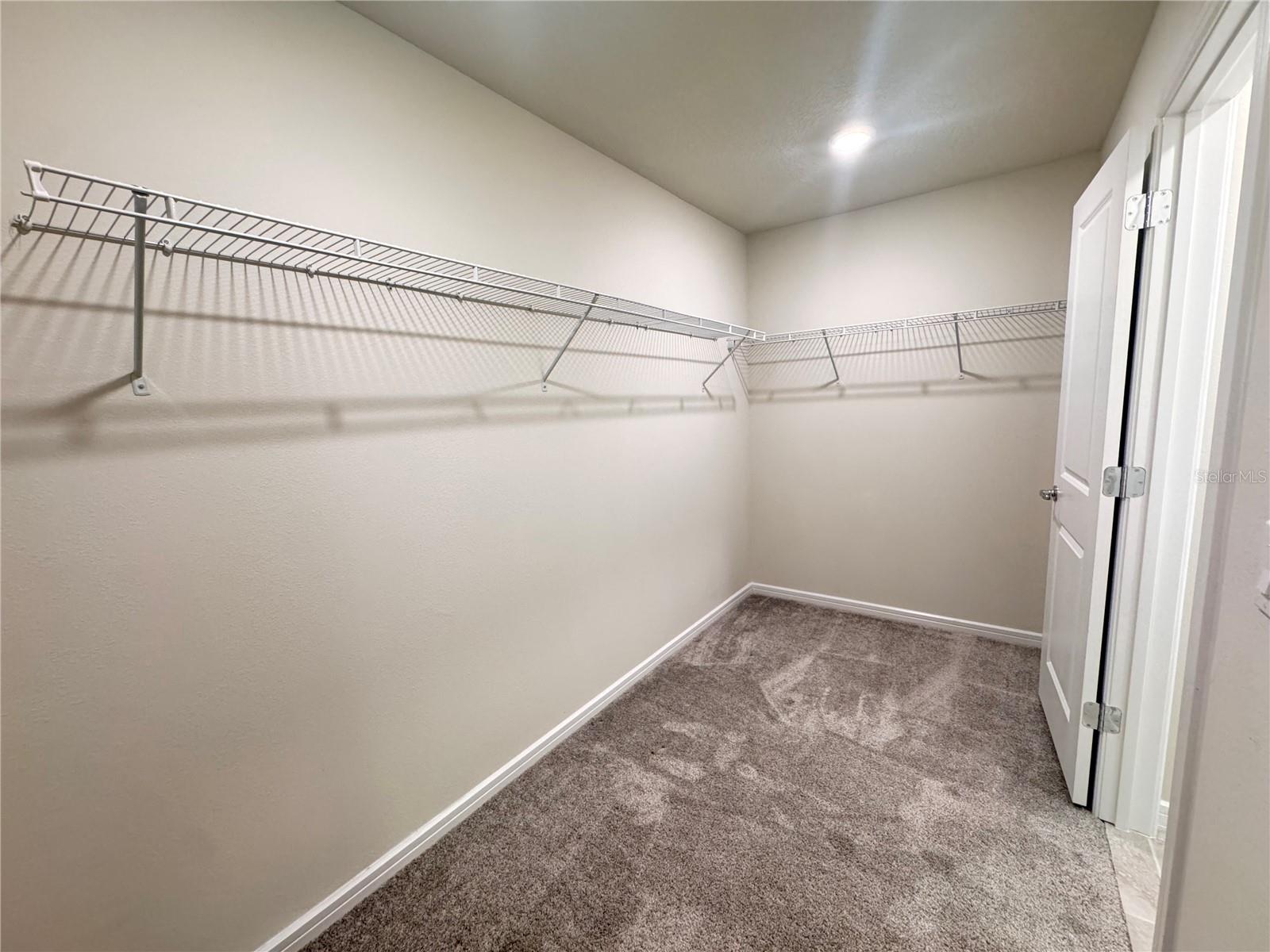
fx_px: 514
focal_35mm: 14
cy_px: 476
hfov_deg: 102.1
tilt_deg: -8.9
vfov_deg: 85.7
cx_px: 635
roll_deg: +2.0
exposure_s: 1/60
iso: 320
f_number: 2.2
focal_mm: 2.22
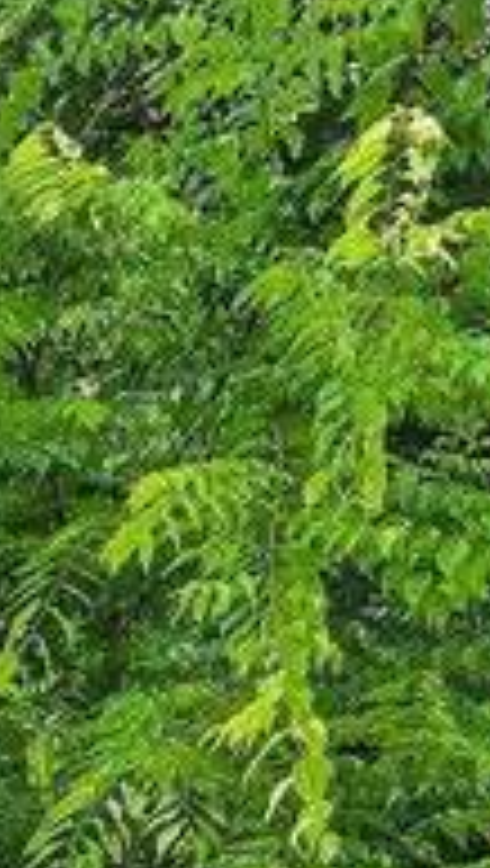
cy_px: 1383
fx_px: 2234
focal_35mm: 97
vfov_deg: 18.8
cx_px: -2176
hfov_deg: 5.8
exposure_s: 1/40
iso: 100
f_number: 8
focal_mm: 14
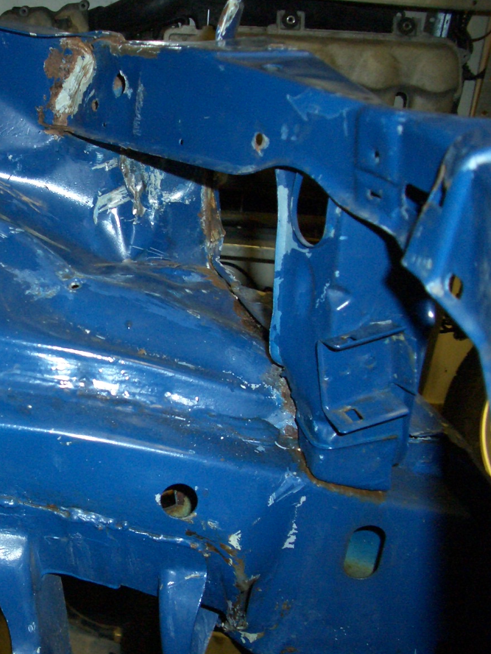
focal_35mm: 48
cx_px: 43
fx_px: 908
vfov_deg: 39.7
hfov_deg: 29.0
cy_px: 323
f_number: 2.6
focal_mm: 5.8
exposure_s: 1/60
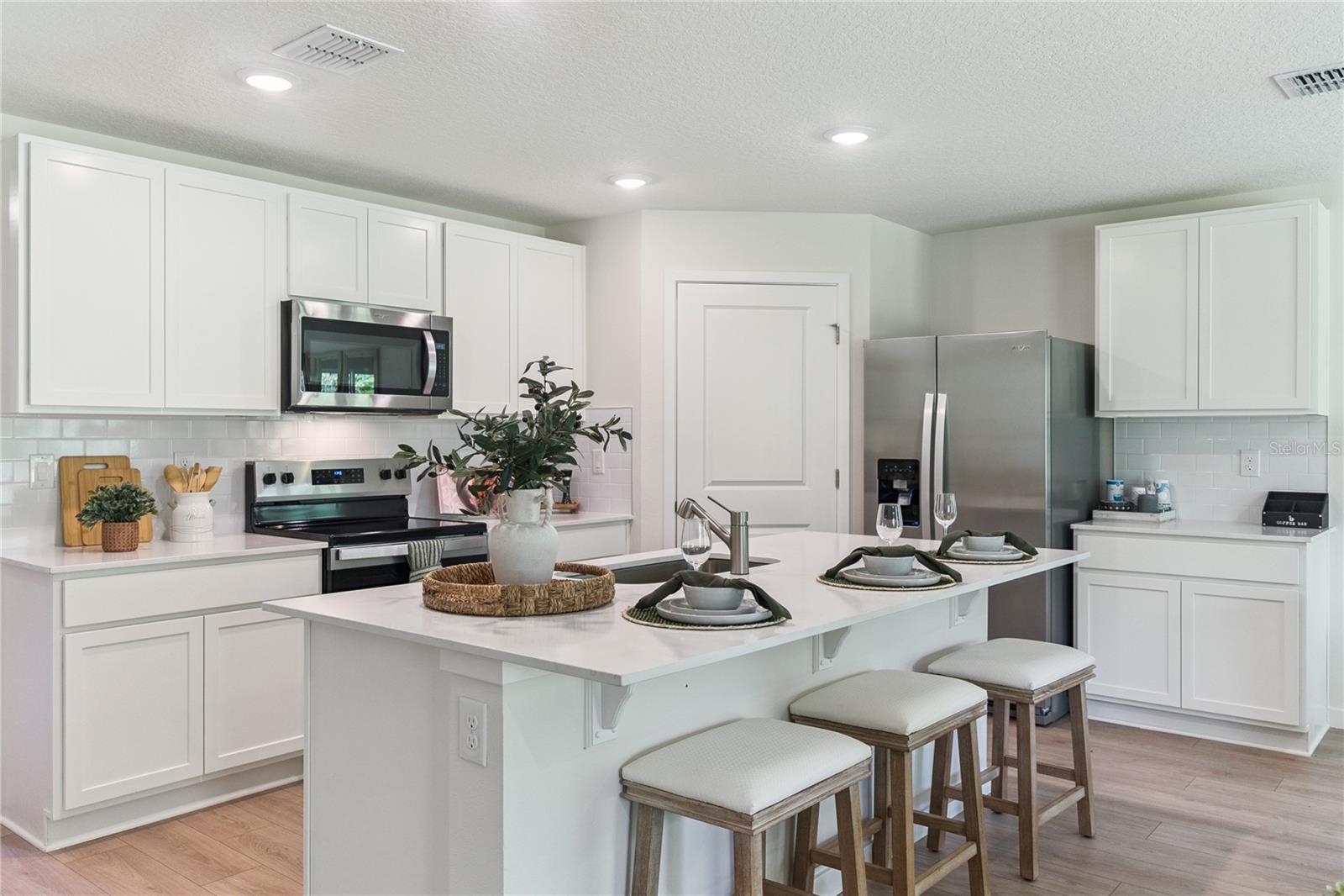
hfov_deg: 67.4
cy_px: 448
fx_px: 1008
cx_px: 672
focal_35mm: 27
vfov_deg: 47.9
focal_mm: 18
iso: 200
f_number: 2.8
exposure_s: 1/160
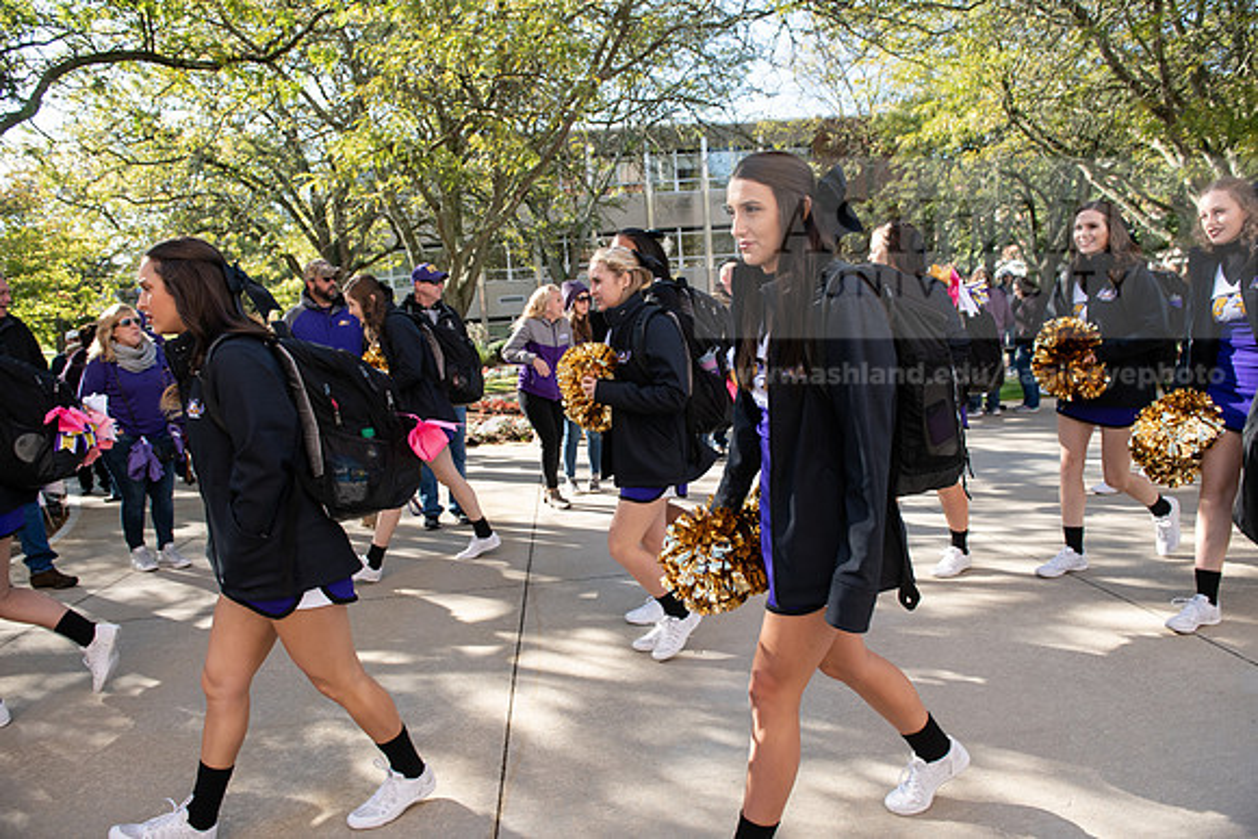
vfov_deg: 53.2
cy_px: 420
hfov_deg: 73.7
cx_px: 629
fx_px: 839
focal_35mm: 24
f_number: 5
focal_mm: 24
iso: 320
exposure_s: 1/320
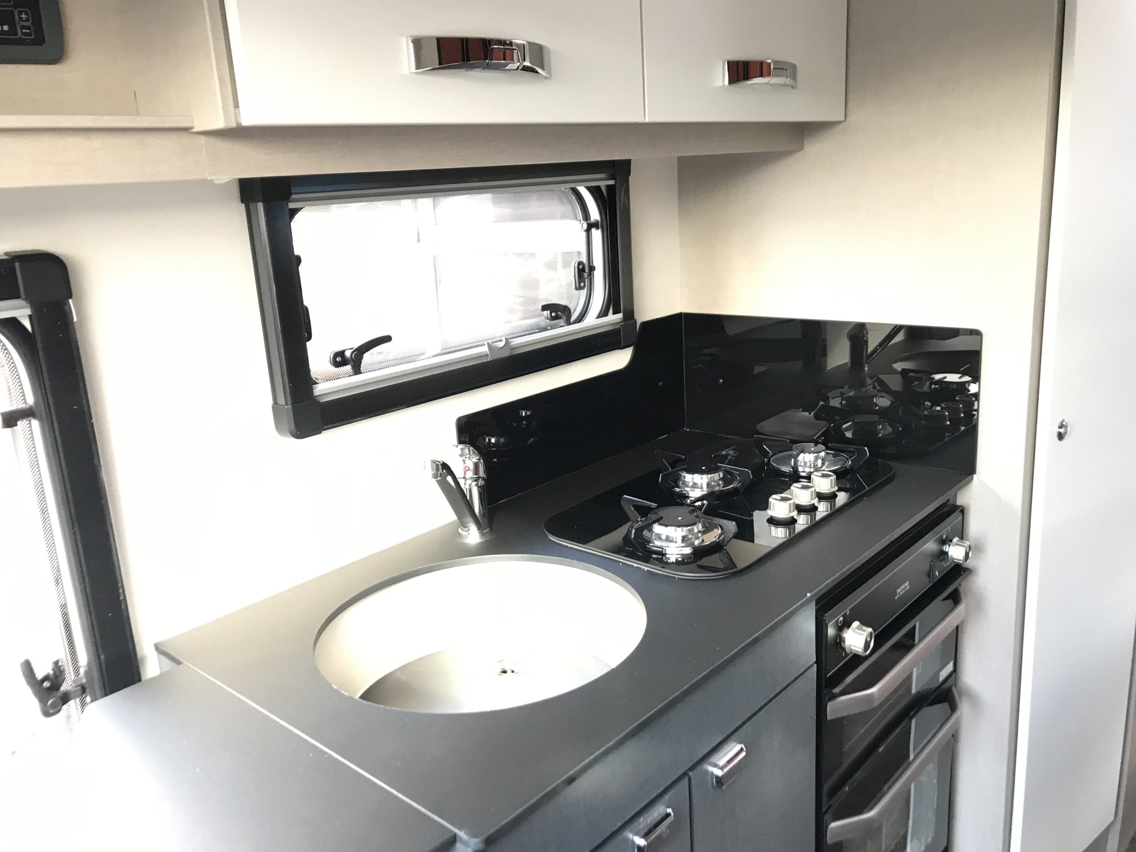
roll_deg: +2.0
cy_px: 426
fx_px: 919
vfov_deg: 49.7
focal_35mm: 28
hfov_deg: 63.4
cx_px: 568
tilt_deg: -14.3
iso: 50
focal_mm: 3.99
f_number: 1.8
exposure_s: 1/17
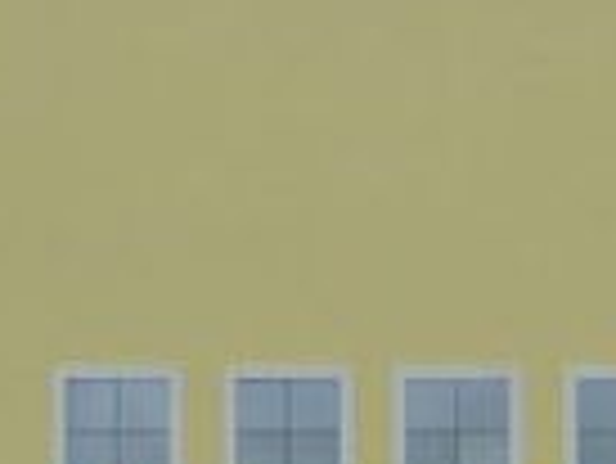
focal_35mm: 269
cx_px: 189
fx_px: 4791
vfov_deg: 5.5
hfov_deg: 7.4
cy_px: 730
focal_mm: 7.8
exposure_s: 1/500
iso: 160
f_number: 3.9
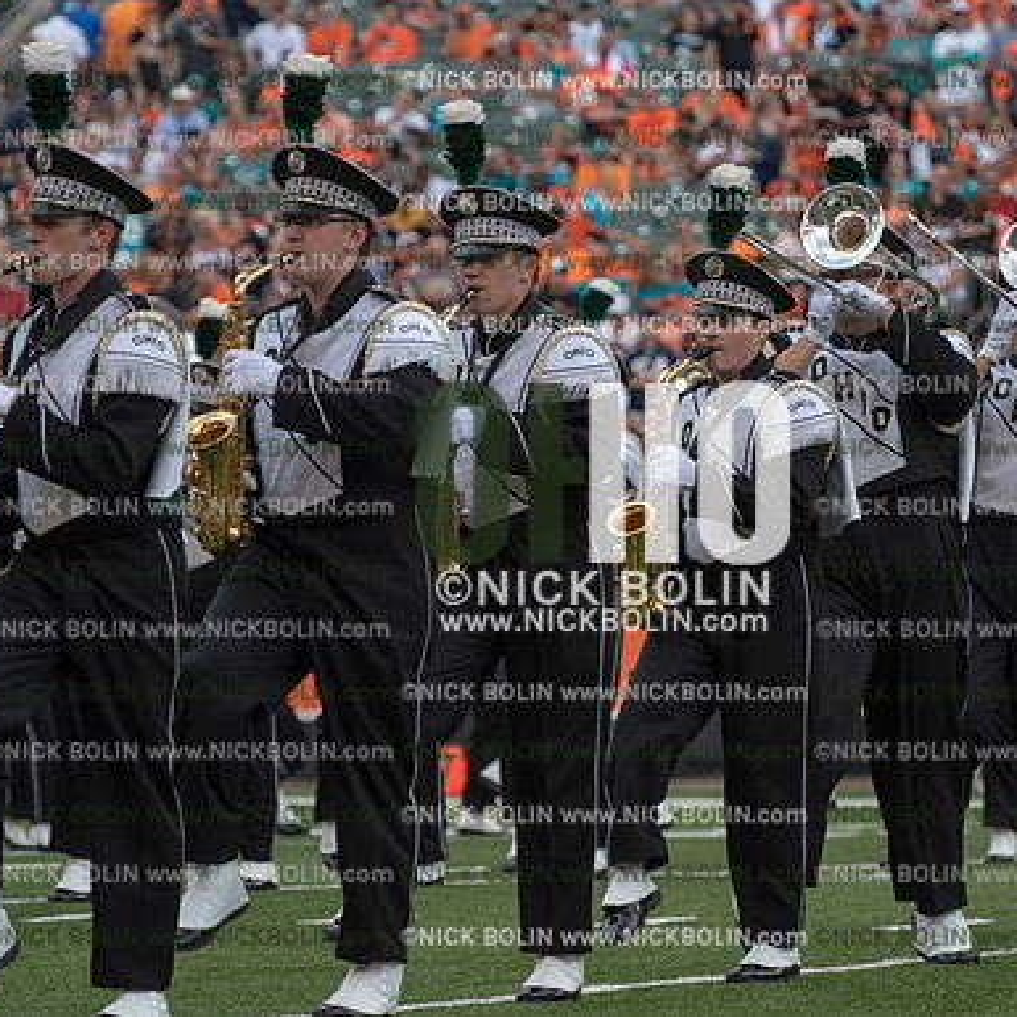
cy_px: 508
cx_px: 602
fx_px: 8941
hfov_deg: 6.5
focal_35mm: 269
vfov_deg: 6.5
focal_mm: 210
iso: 400
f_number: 5.6
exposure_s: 1/1250
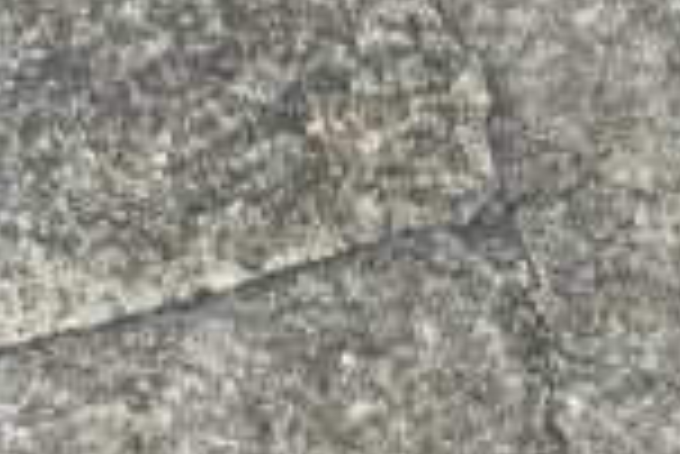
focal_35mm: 162
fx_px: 3063
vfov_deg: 7.2
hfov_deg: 12.3
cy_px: 1555
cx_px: 883
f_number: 1.9
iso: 50
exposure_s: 1/142
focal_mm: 5.6
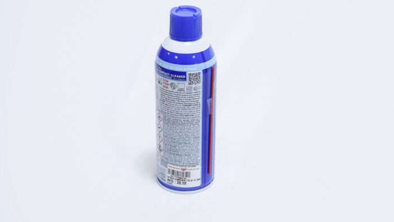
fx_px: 773
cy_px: 92
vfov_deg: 16.3
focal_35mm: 74
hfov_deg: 28.6
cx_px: 197
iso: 3200
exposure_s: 1/200
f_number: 9
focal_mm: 70
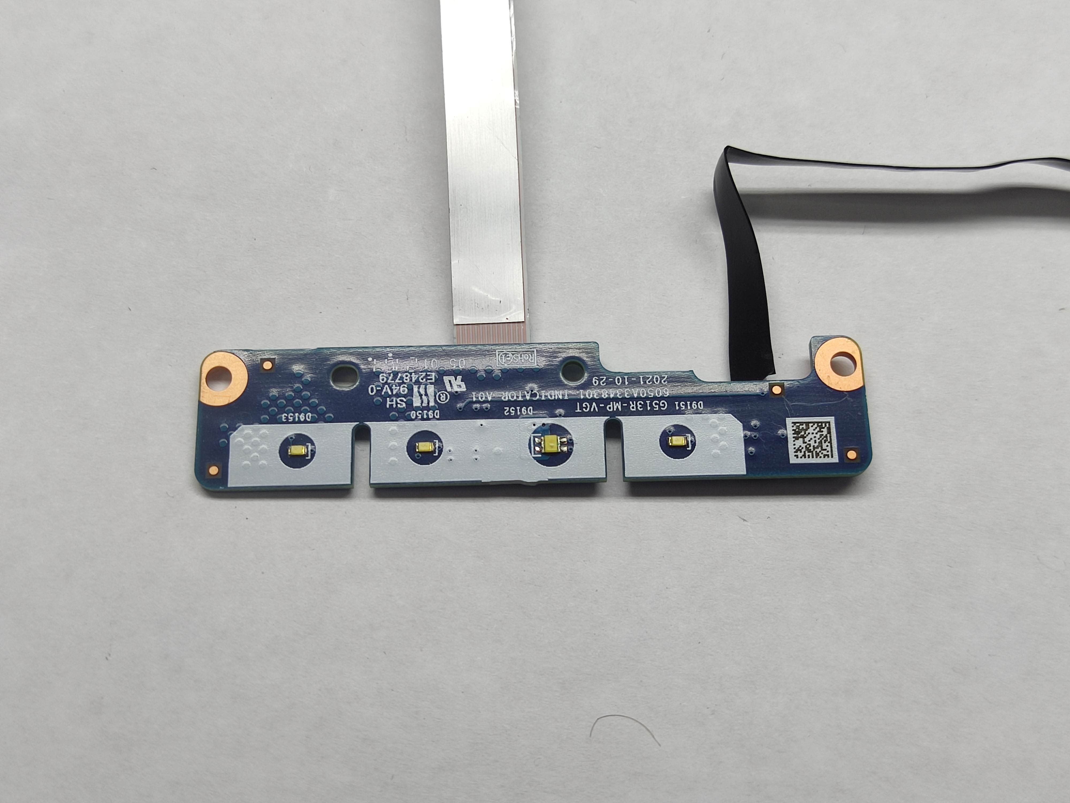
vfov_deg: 32.2
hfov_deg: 42.1
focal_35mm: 45
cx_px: 535
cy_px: 402
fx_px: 1391
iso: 50
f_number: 1.79
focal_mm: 4.71
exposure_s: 1/232
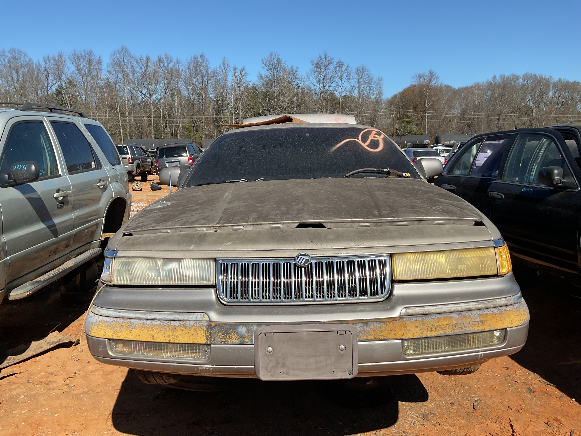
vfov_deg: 48.2
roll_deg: +2.4
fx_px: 487
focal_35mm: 29
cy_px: 218
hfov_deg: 61.7
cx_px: 290
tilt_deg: -6.3
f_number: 1.8
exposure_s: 1/2427
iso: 16
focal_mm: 3
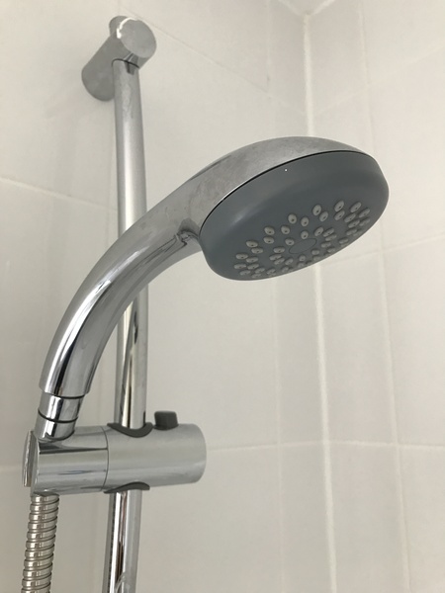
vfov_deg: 63.4
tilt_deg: +13.6
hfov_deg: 49.7
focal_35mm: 28
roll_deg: +0.4
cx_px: 222
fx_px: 480
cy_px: 296
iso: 32
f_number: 1.8
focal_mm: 3.99
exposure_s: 1/33
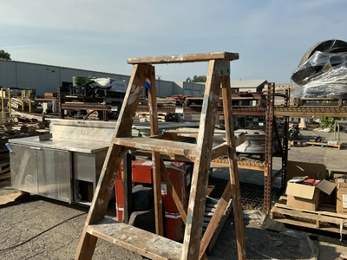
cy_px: 130
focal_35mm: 28
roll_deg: +1.1
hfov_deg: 63.4
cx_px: 174
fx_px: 281
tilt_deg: -8.3
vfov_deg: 49.7
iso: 25
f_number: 1.8
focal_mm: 3
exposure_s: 1/1912
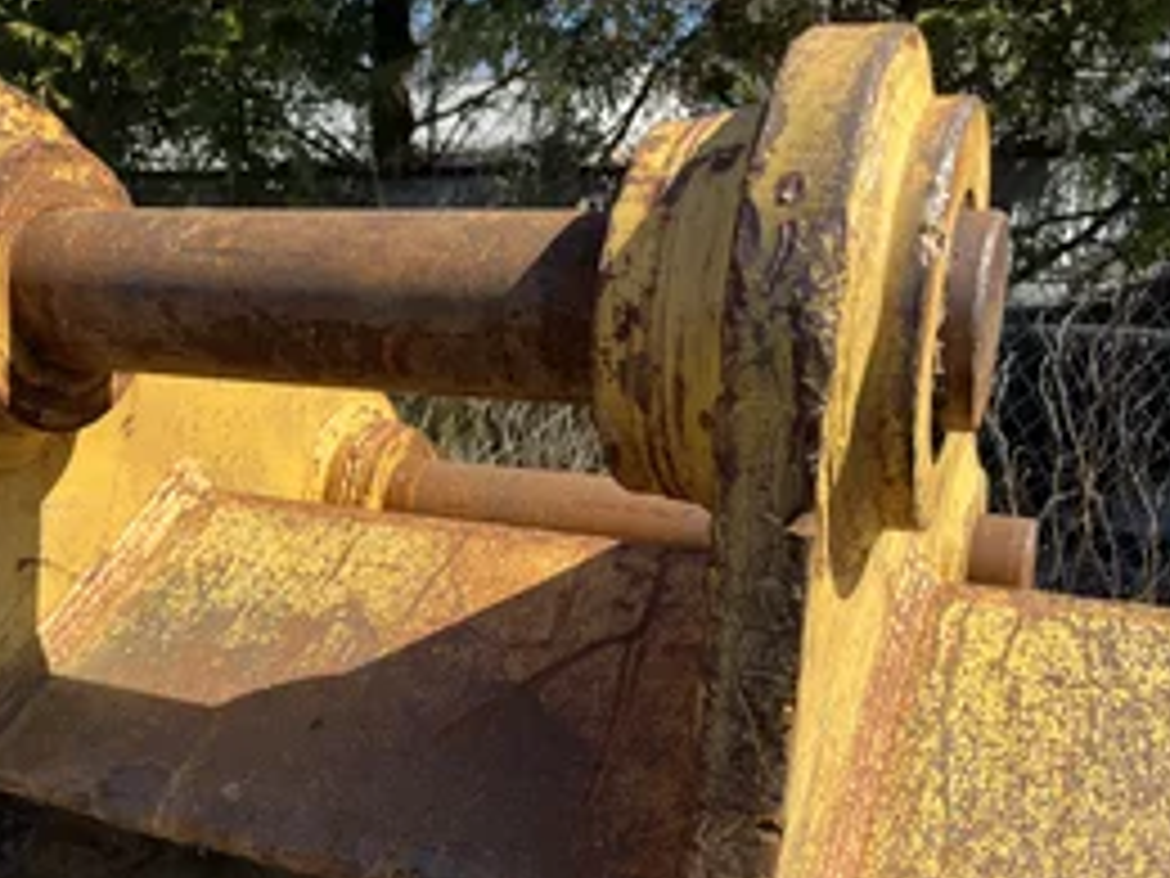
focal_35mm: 40
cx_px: 360
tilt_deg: -13.4
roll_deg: +0.9
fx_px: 1352
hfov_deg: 45.8
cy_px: 581
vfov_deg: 35.6
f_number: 1.6
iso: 50
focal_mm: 5.1
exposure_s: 1/1372
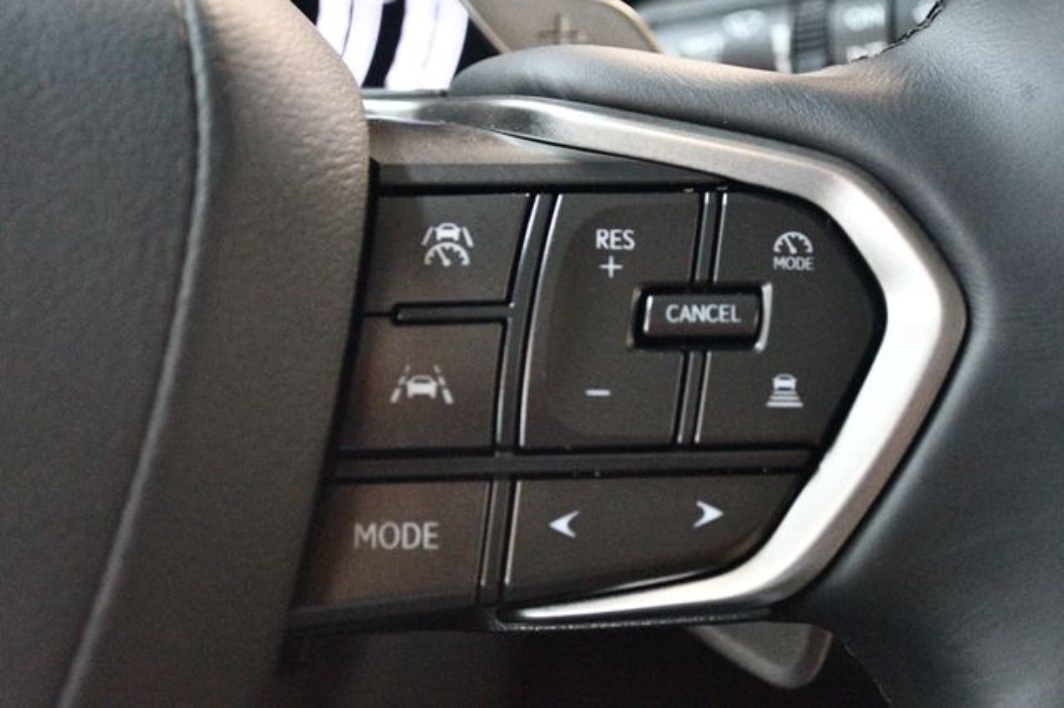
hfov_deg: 31.9
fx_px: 1861
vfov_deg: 21.5
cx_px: 532
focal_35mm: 63
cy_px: 354
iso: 12800
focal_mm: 42
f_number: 5.3
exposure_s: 1/50
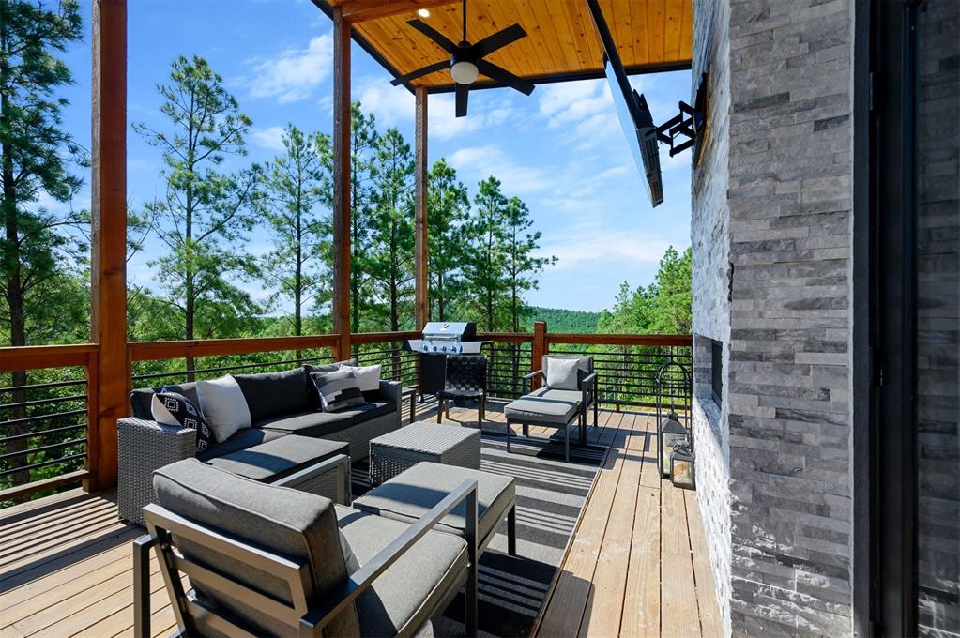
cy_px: 319
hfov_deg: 104.3
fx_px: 373
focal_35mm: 14
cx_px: 480
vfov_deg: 81.1
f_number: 6.3
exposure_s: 1/2000
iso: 200
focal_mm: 14
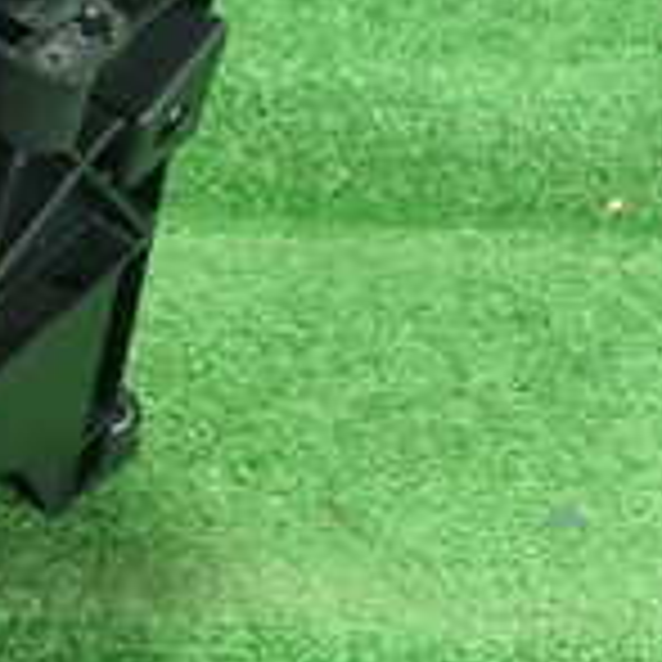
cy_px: 135
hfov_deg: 14.6
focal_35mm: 108
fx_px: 2337
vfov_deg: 16.0
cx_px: -441
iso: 500
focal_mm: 5.5
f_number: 2.3
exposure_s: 1/125
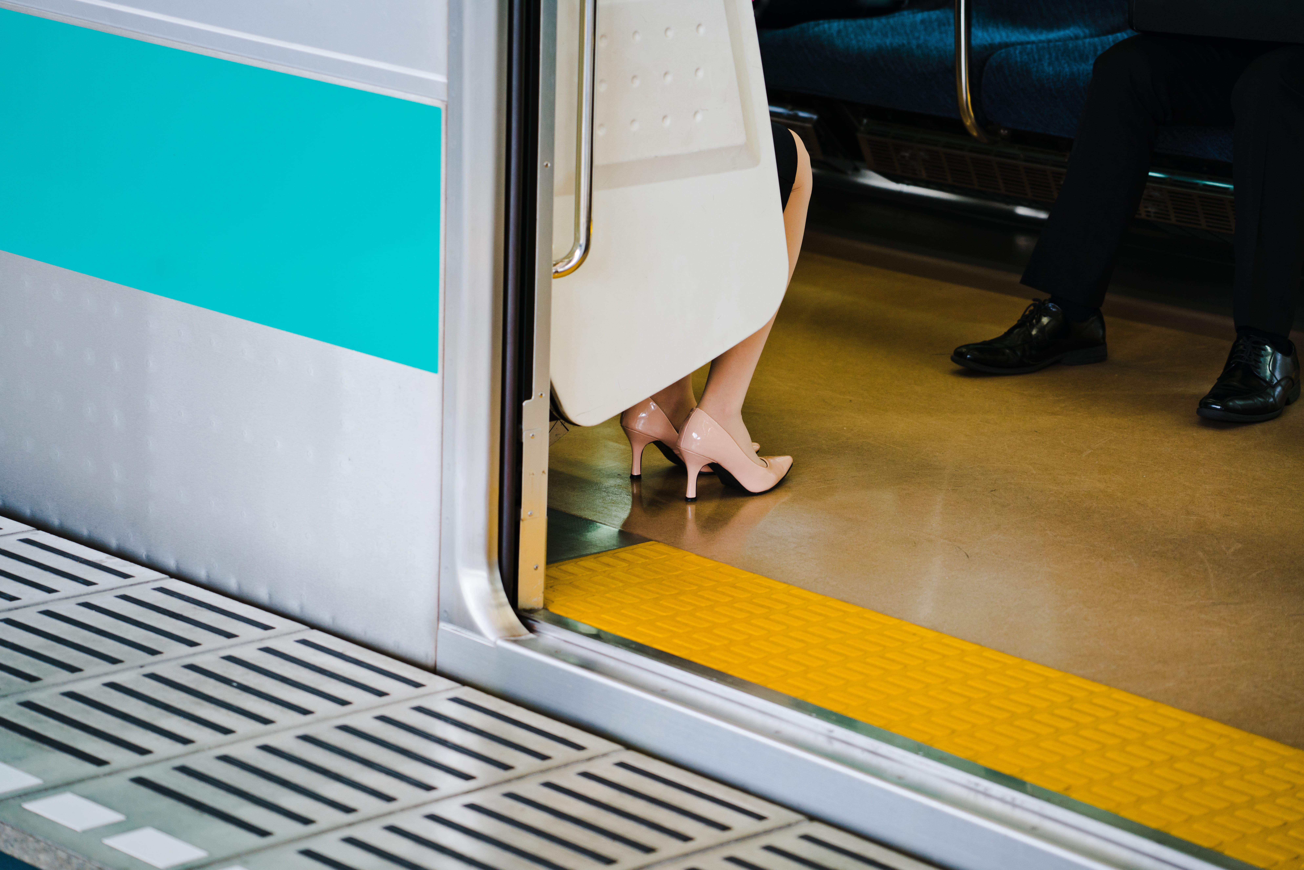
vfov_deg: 13.0
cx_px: 652
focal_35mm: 105
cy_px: 435
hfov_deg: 19.5
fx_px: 3804
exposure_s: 1/125
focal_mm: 105
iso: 500
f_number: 4
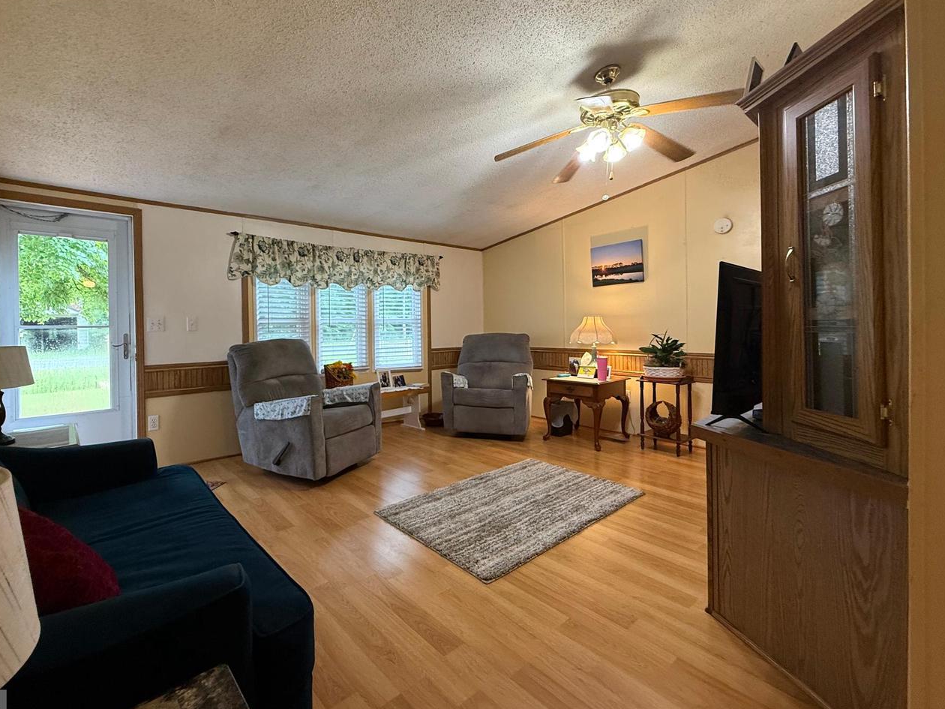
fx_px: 437
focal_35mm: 16
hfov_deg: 94.0
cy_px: 328
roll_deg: +0.0
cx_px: 415
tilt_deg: -0.4
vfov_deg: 78.0
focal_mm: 2.22
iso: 250
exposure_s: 1/60
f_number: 2.2
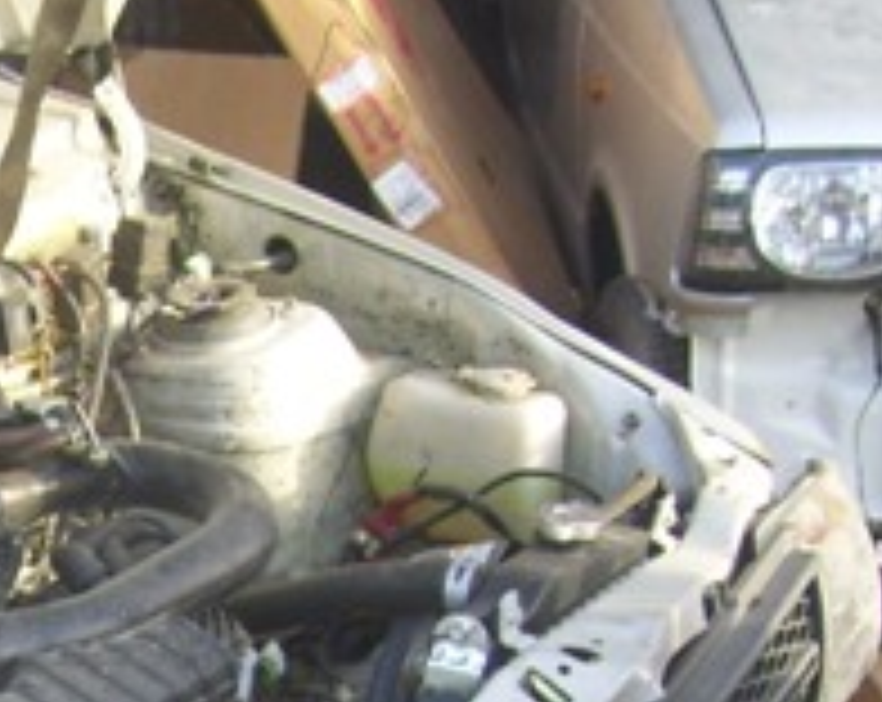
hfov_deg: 15.9
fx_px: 2996
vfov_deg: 12.9
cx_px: -252
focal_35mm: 115
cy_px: 922
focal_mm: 6
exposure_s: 1/160
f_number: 2.7
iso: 80
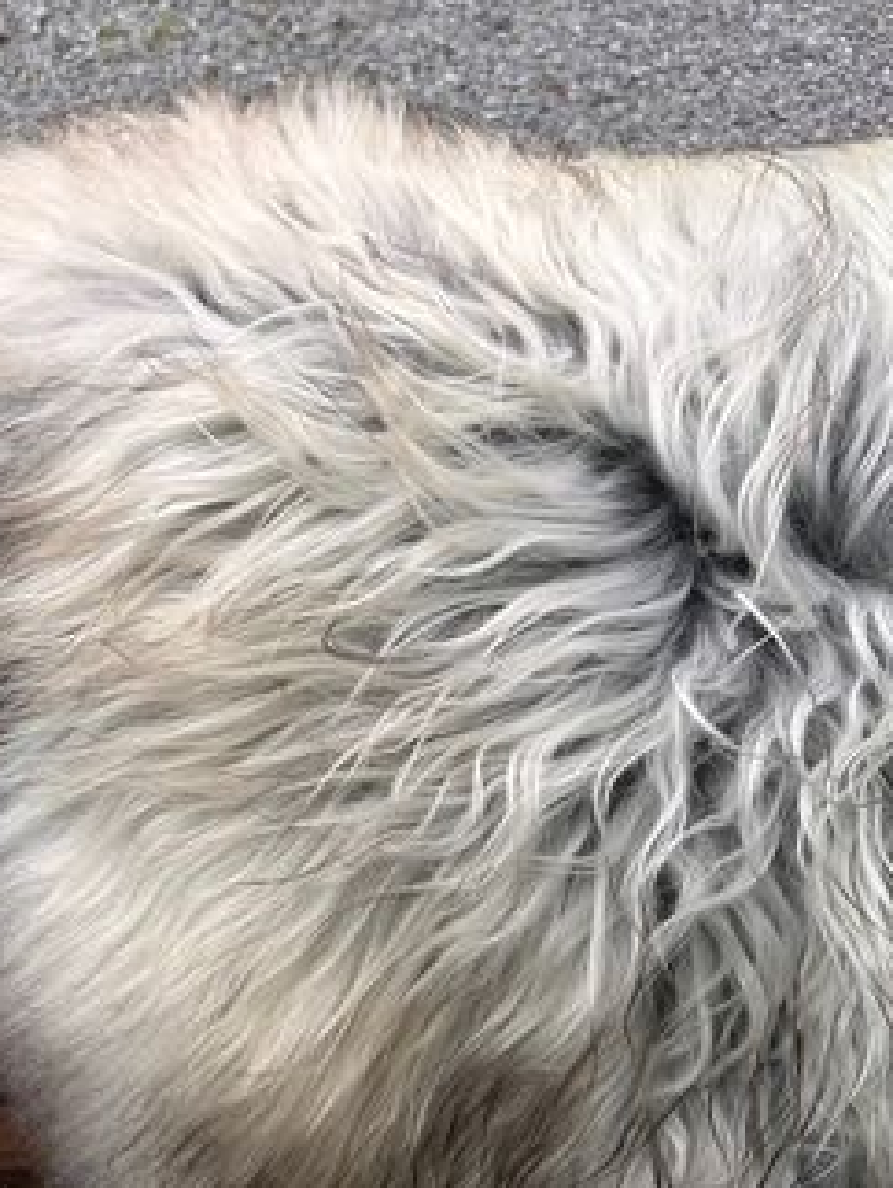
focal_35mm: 43
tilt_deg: -48.1
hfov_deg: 33.1
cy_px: 714
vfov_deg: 43.6
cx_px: 247
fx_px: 1477
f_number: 1.5
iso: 50
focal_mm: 5.7
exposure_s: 1/1124
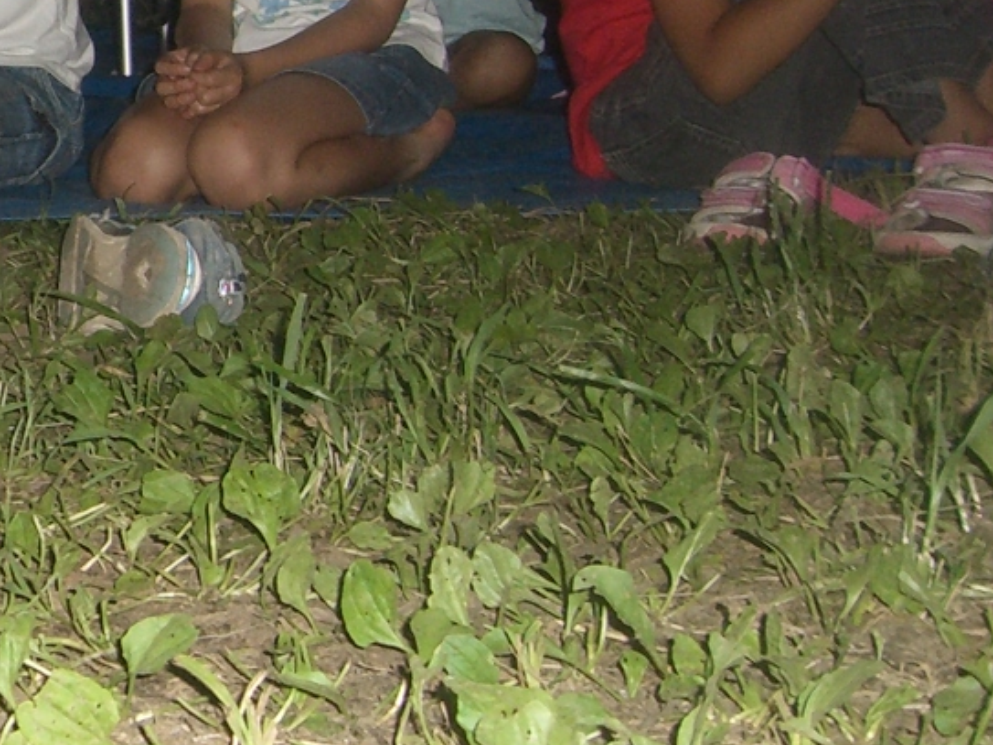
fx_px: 3212
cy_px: 108
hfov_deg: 16.5
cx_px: -329
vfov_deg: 13.1
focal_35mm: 112
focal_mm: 6.2
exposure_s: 1/60
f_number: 2.7
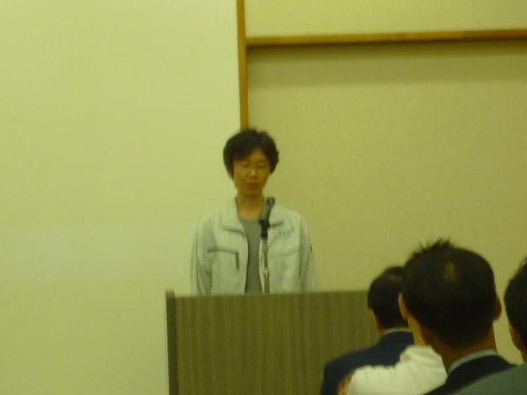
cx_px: 250
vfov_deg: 6.8
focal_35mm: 217
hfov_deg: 9.1
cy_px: 195
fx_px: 3303
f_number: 5.6
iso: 100
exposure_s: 1/8
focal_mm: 17.3
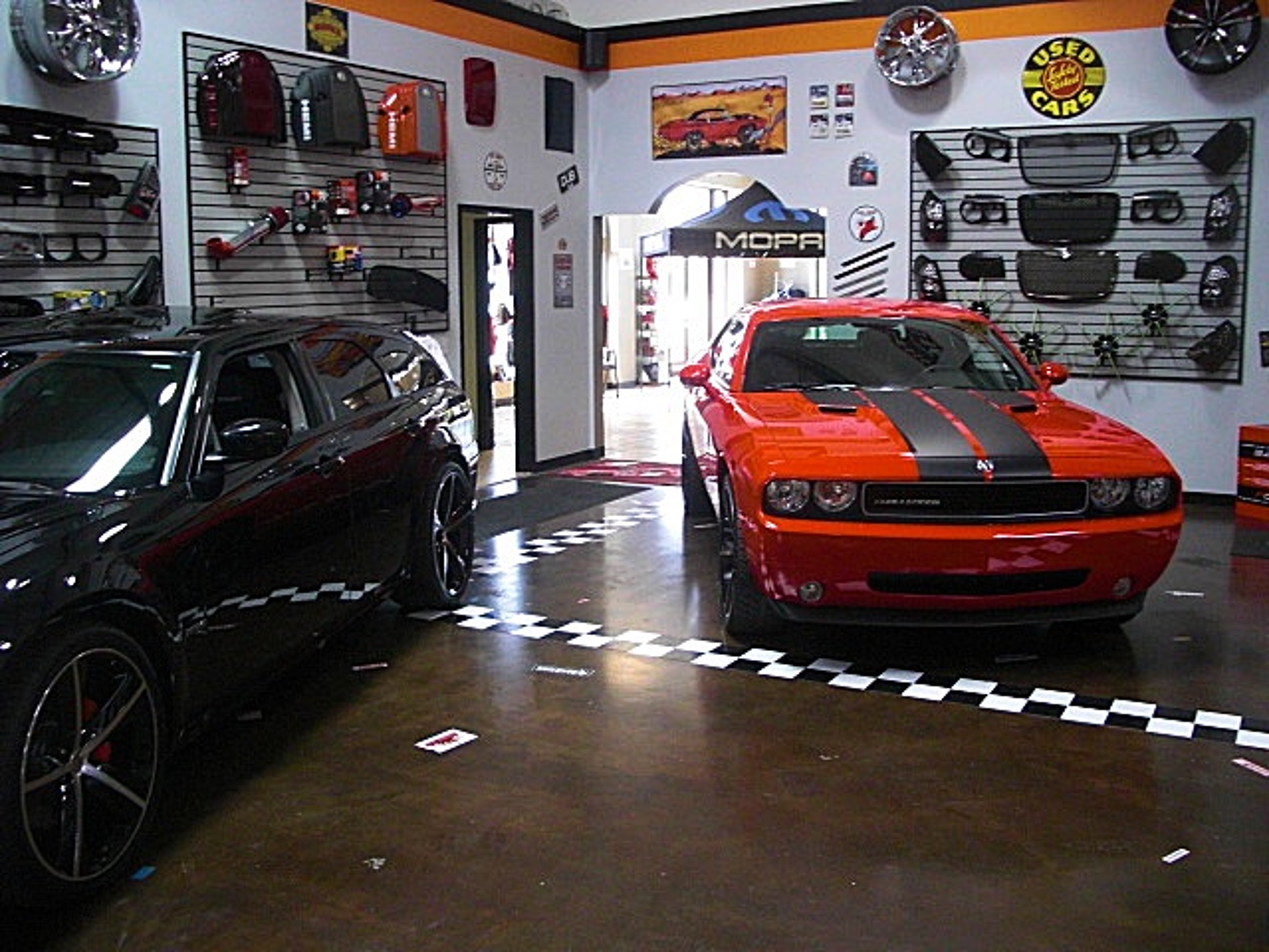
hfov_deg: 51.4
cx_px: 634
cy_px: 476
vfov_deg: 39.7
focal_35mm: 36
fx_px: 1320
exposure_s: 1/80
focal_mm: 6.3
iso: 400
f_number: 2.8
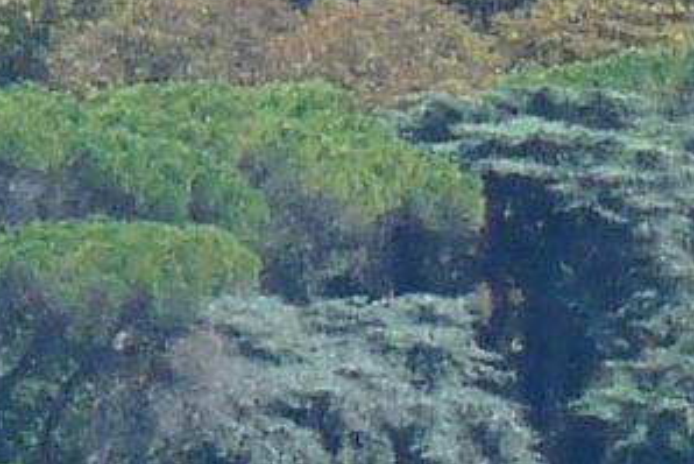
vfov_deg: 0.3
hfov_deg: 0.4
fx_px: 93249
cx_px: 1181
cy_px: 298
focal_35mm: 4835
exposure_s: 1/320
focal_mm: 86.4
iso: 100
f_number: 5.6
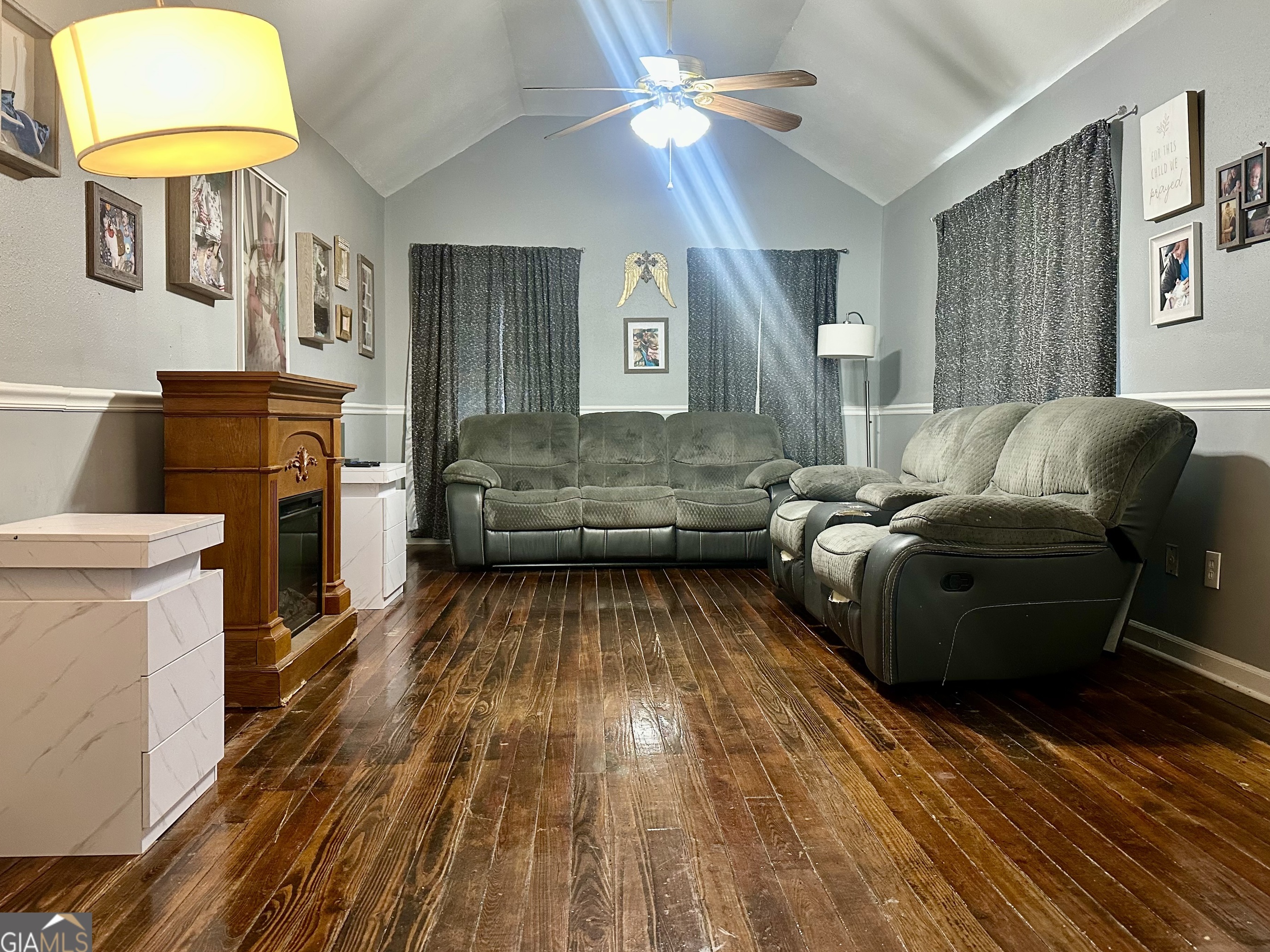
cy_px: 430
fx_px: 991
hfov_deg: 65.3
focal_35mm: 27
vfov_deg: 51.3
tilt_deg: -2.2
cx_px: 646
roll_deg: +0.5
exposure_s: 1/60
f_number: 1.78
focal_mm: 6.86
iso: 500
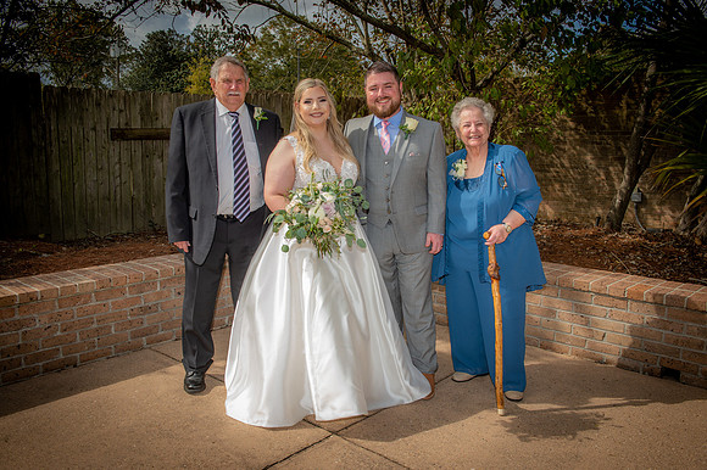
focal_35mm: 31
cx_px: 354
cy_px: 235
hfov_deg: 60.3
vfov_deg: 42.3
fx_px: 608
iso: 125
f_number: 8
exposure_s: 1/250
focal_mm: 31
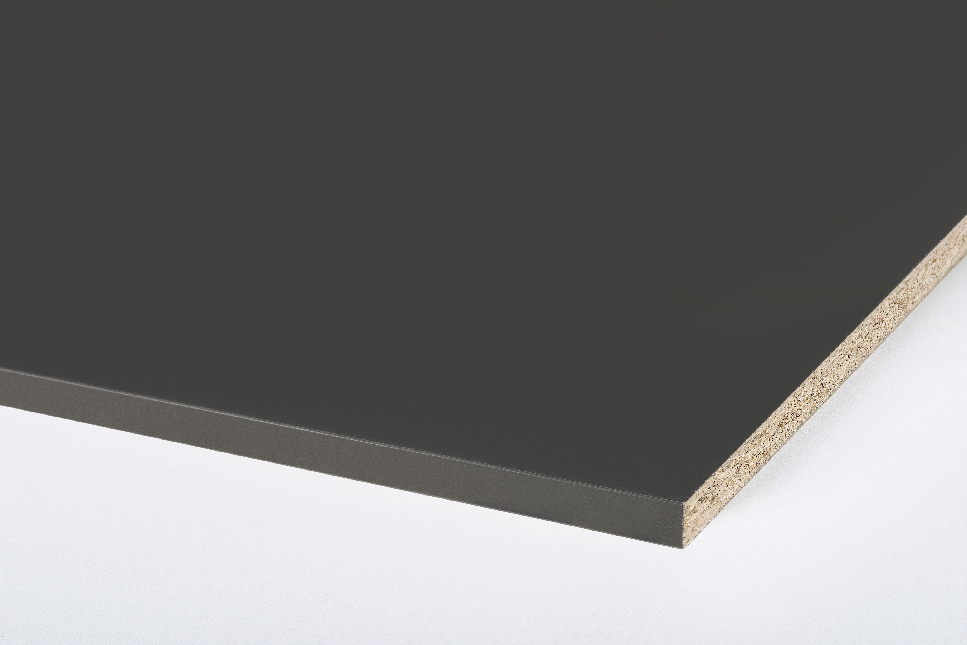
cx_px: 484
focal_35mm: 62
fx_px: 1665
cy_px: 322
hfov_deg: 32.4
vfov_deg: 21.9
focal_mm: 62
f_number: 20
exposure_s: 1/125
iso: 200
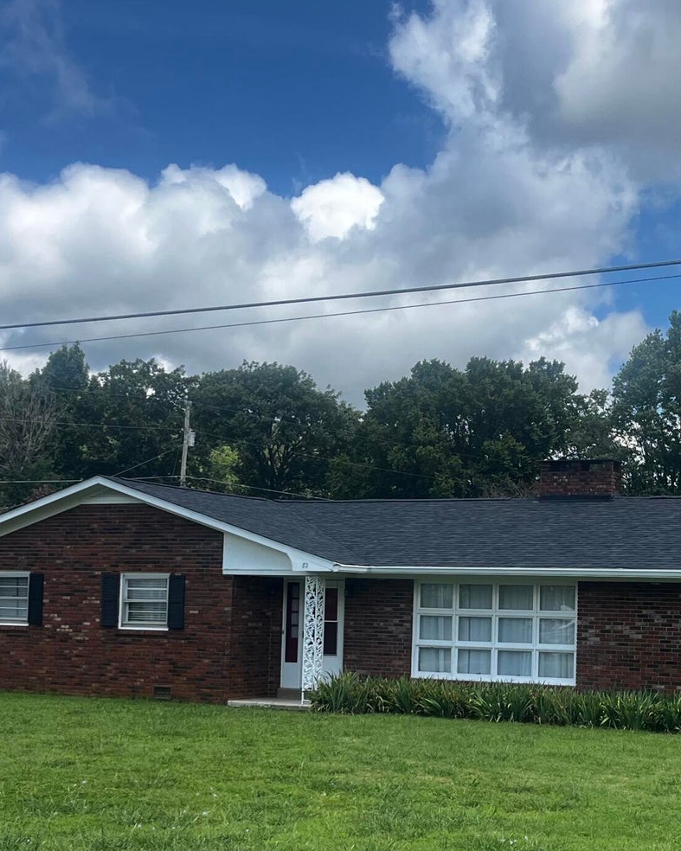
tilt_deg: +4.0
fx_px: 1386
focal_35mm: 55
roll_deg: -1.5
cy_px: 543
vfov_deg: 33.9
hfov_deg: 27.3
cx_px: 495
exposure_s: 1/1580
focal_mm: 5.1
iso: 50
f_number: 1.6
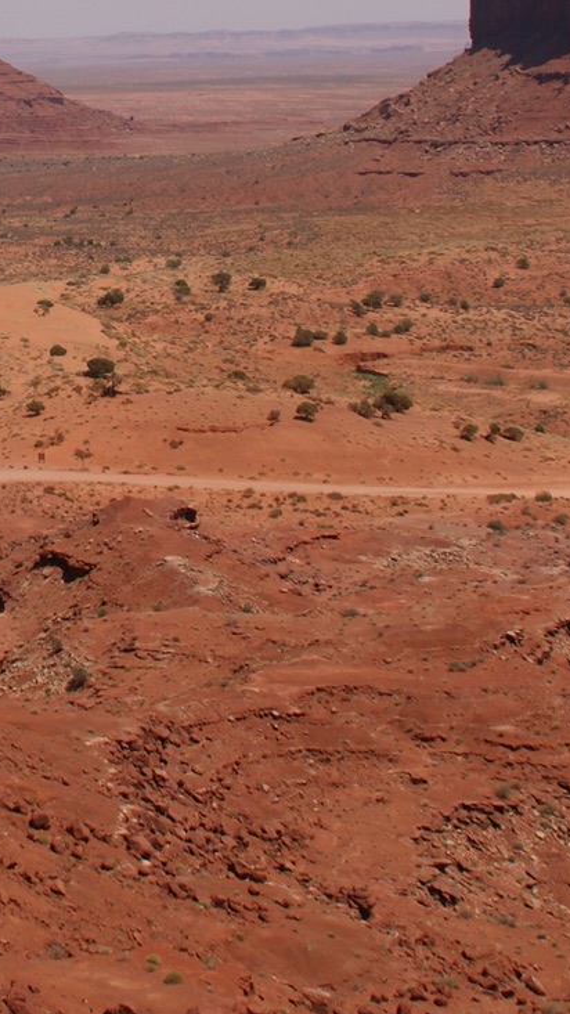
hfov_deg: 13.0
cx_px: -219
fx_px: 2393
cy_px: 21
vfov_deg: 23.0
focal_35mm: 89
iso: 100
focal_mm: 18
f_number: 10
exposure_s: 1/400
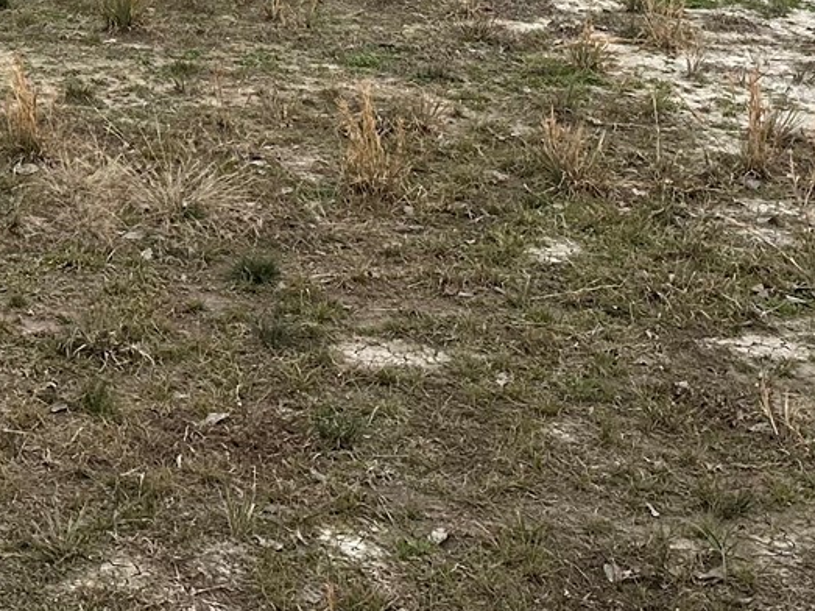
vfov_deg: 13.6
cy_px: -580
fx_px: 2213
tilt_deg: +2.7
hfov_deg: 20.4
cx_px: 81
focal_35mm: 94
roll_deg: -1.6
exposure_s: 1/3058
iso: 80
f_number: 1.78
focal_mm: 6.86
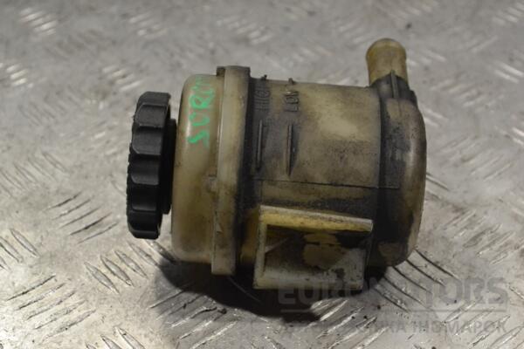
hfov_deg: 24.6
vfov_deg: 16.6
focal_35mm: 82
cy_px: 174
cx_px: 262
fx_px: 1201
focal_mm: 55
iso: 3200
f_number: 9
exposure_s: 1/320
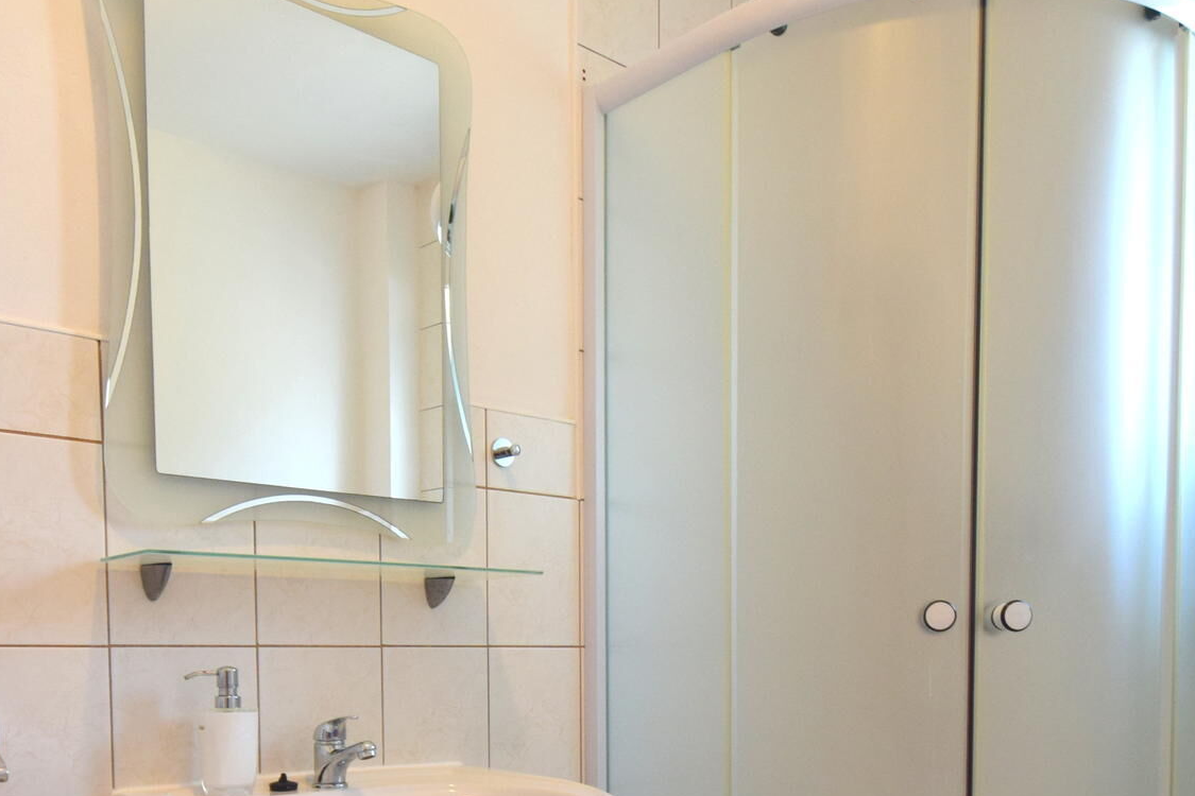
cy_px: 691
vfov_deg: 38.7
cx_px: 533
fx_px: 1062
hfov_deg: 58.6
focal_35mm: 32
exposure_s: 1/100
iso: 400
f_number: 5
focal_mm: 10
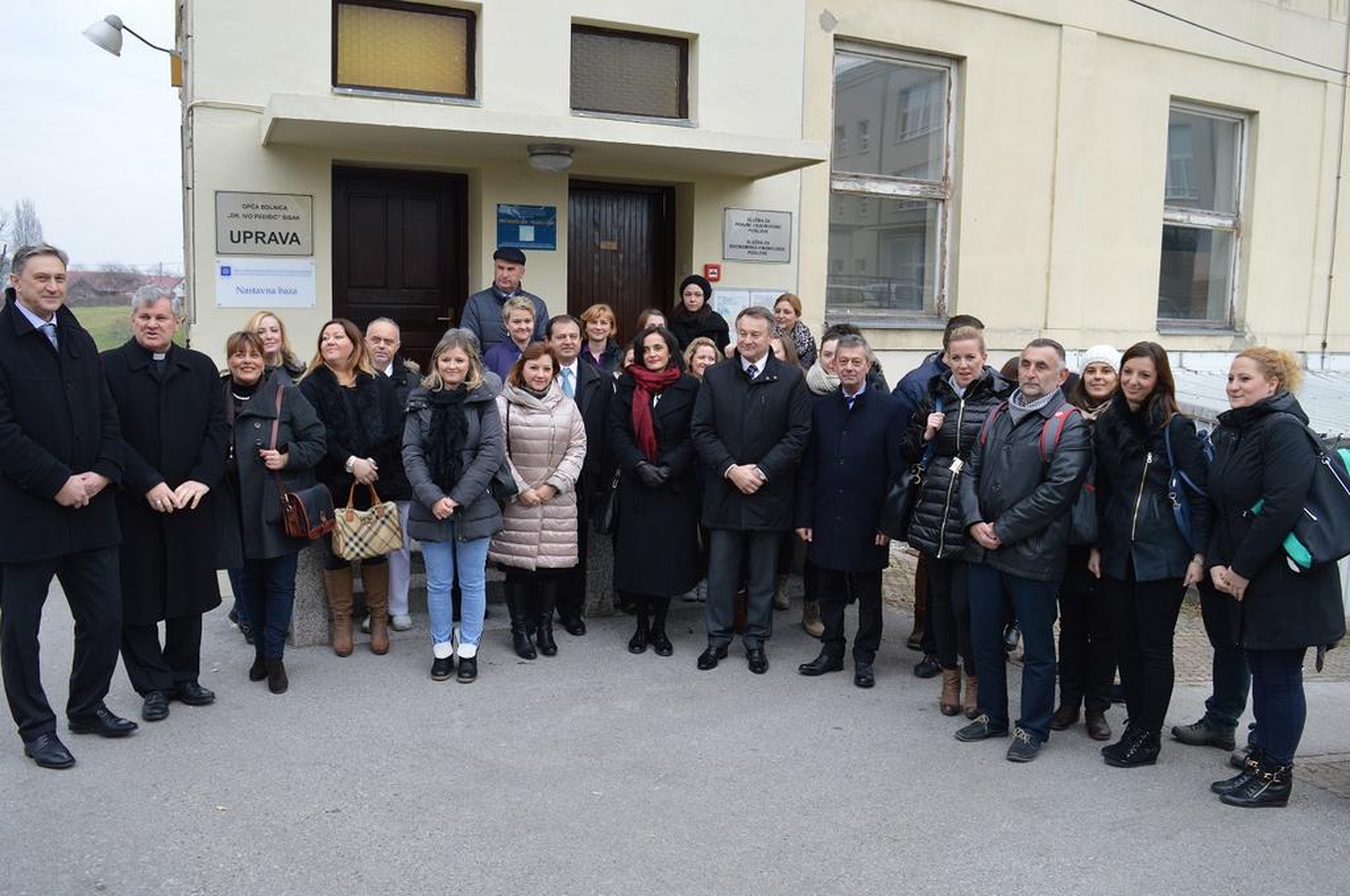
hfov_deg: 67.4
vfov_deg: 47.8
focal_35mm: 27
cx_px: 675
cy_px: 448
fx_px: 1011
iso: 360
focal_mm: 18
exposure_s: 1/125
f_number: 5.6
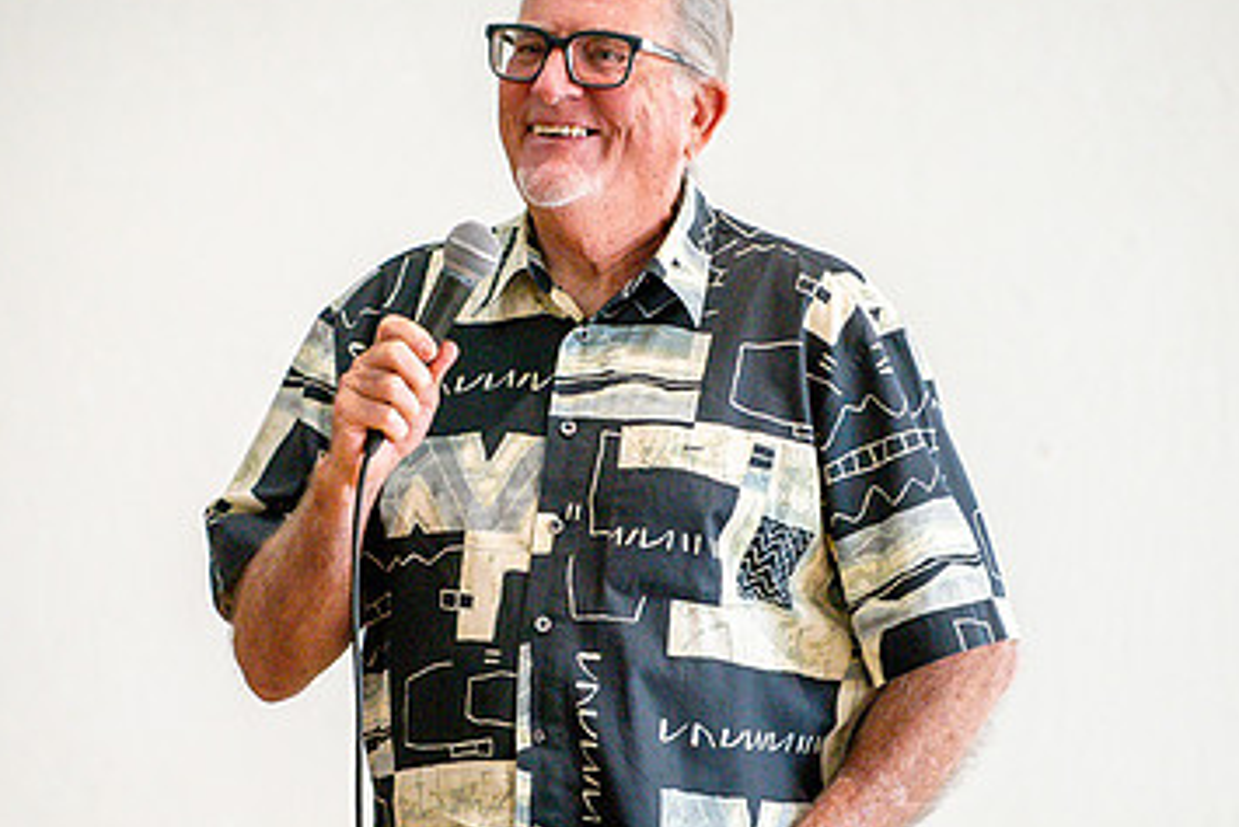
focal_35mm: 327
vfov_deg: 4.2
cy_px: 400
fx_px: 11258
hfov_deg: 6.3
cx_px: 548
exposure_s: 1/320
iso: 2000
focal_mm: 200
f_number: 2.8
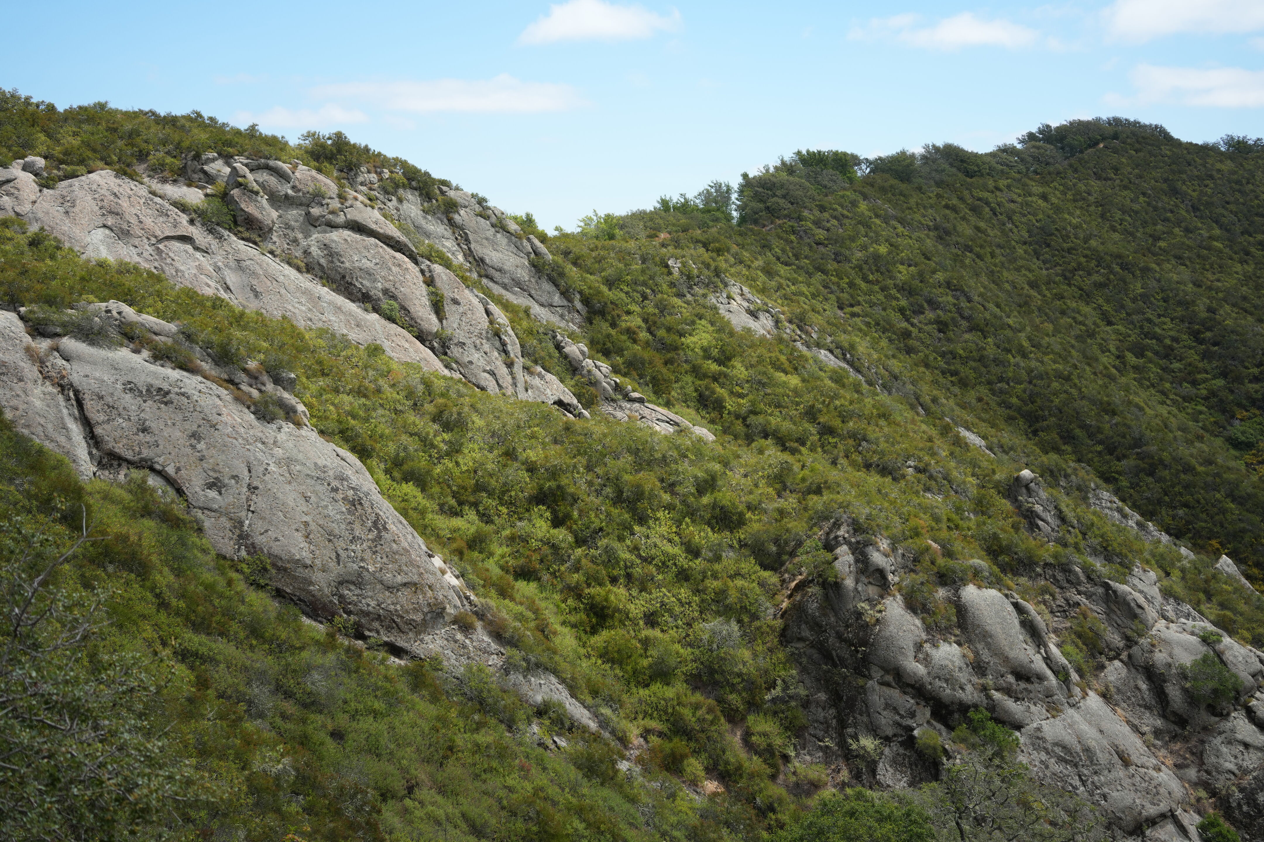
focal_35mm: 50
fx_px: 1755
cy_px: 421
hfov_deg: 39.6
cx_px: 632
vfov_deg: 27.0
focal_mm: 50
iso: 250
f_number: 4.5
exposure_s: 1/1250
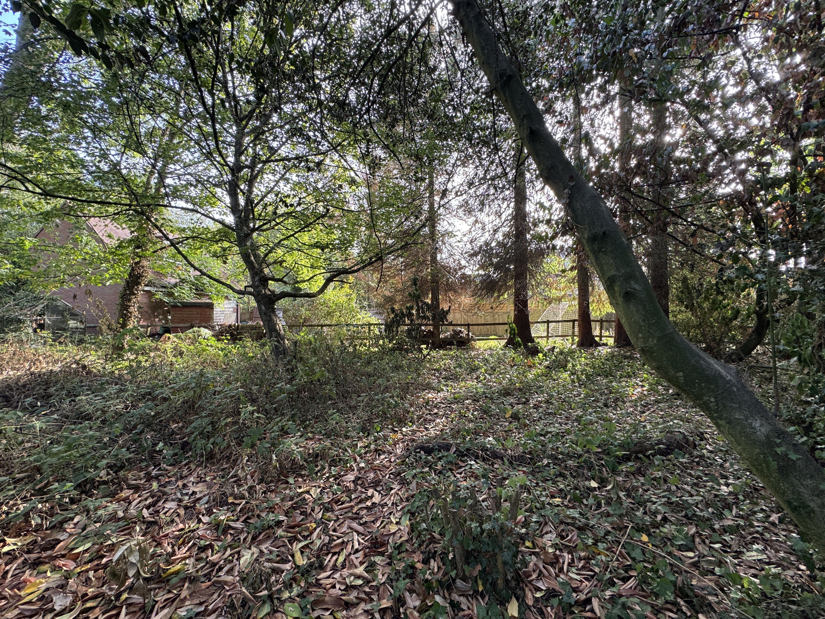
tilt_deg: +1.9
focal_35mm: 14
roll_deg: +0.5
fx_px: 334
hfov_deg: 102.1
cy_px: 310
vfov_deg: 85.7
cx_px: 412
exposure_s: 1/99
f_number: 2.2
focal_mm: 2.22
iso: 100
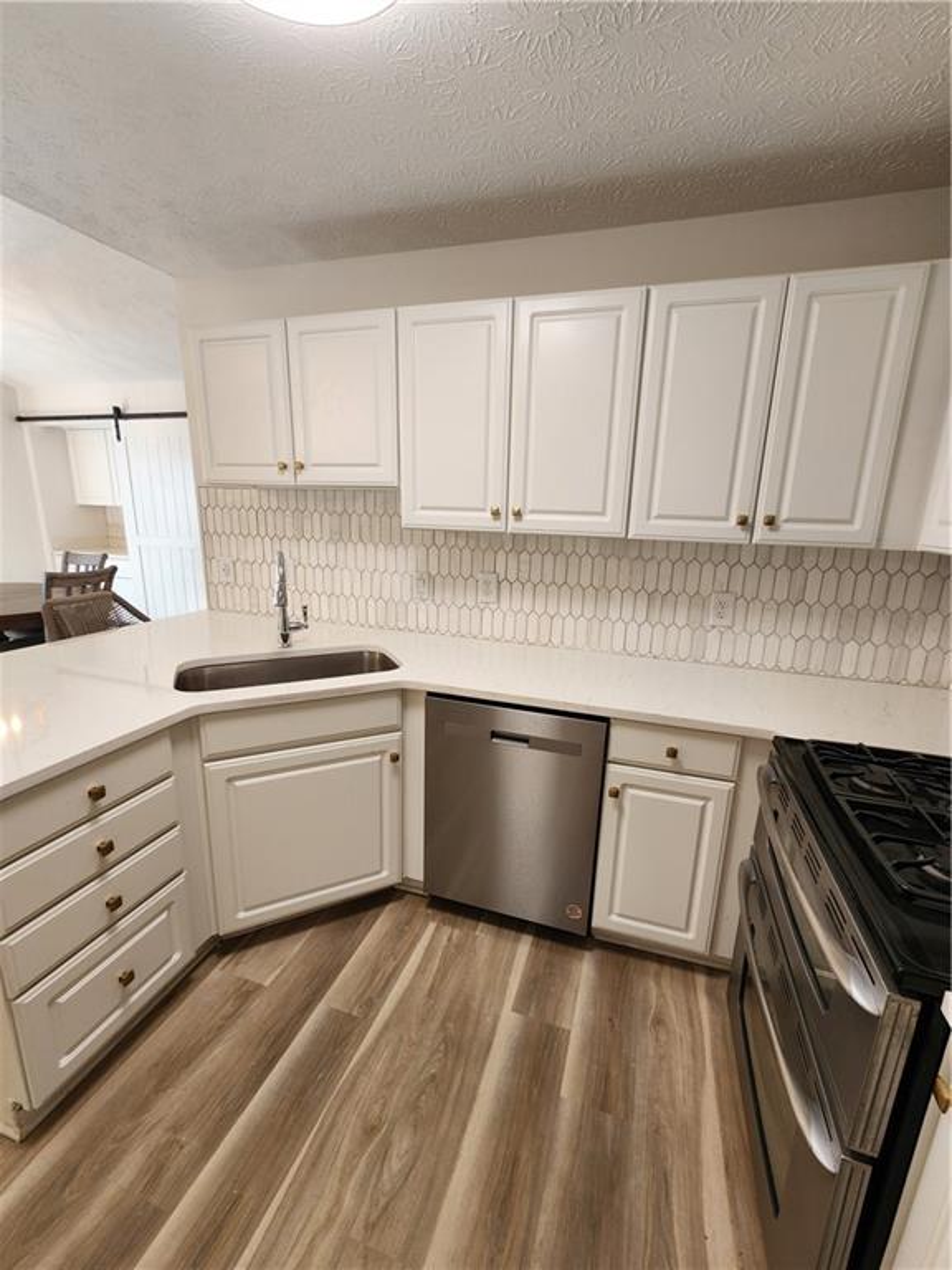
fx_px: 477
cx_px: 476
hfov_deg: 89.9
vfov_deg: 106.2
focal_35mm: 13
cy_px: 635
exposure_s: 1/60
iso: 100
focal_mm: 2.2
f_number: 2.2
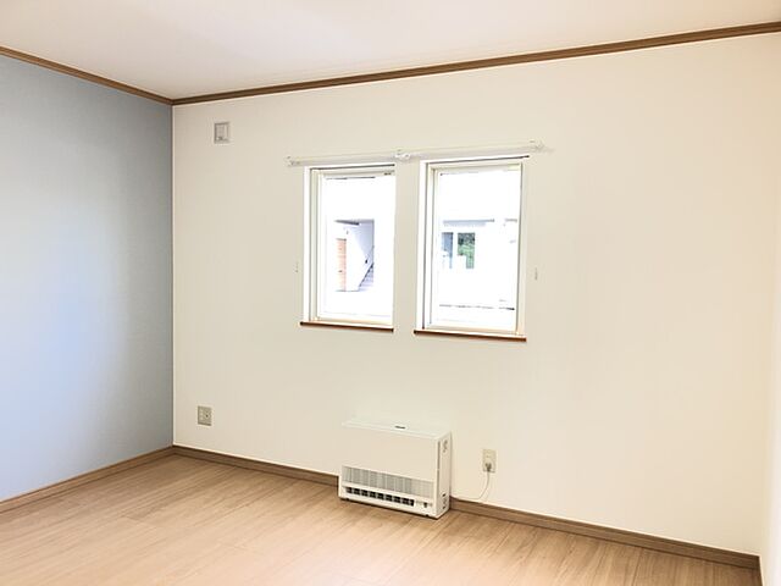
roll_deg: +0.0
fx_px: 632
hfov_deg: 63.4
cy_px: 293
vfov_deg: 49.7
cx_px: 390
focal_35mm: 28
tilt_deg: -1.9
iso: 40
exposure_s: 1/20
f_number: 1.8
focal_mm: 3.99
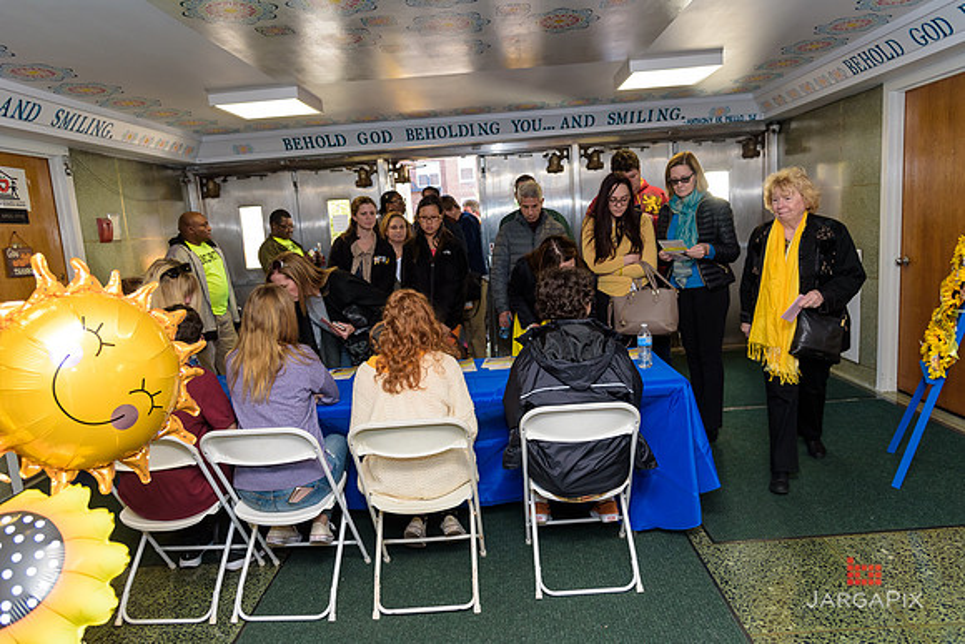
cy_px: 322
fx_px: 643
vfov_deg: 53.2
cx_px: 482
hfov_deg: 73.7
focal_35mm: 24
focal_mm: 24
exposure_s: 1/160
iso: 800
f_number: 4
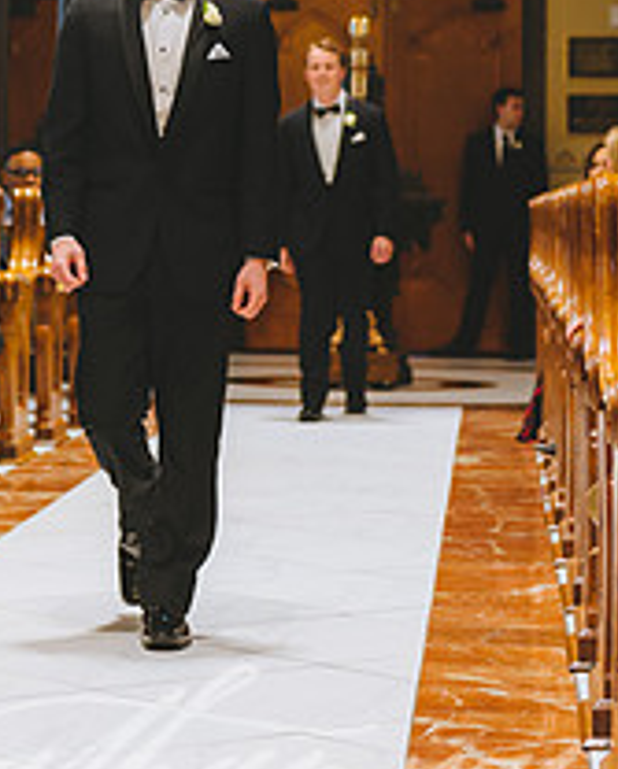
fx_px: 3239
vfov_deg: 13.4
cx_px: 148
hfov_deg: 10.9
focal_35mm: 142
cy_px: 92
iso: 2500
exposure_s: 1/125
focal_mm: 70
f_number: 3.5
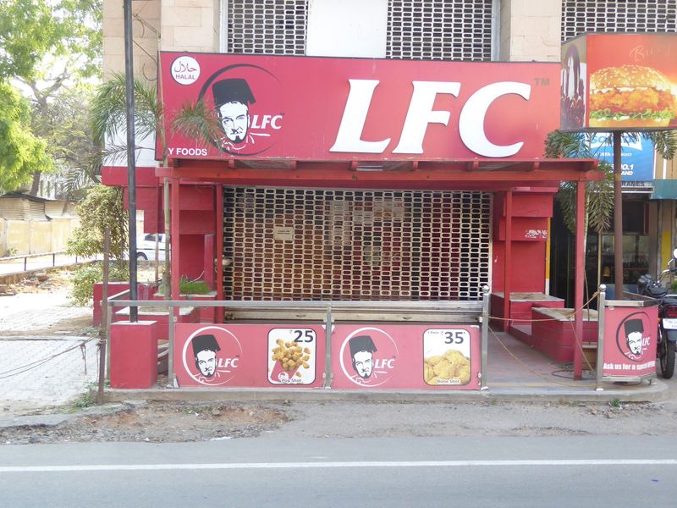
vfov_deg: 25.7
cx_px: 338
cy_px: 254
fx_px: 1115
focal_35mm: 57
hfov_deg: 33.8
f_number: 4.1
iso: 160
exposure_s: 1/60
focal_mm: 9.6
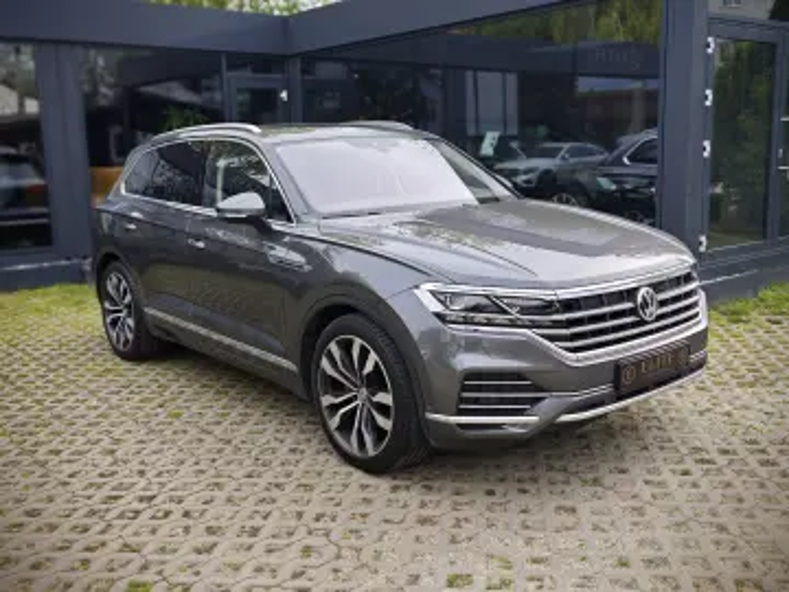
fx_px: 798
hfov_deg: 52.6
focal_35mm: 35
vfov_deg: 40.7
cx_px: 394
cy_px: 296
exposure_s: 1/552
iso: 50
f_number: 1.4
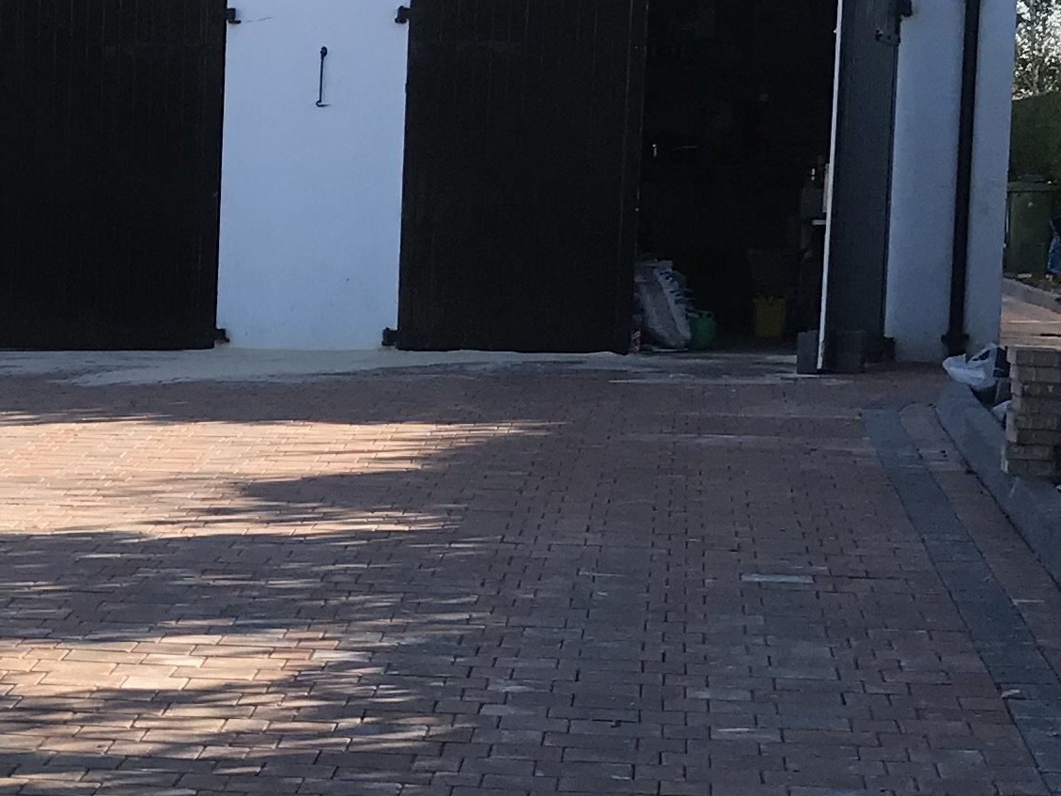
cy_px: 588
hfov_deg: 18.5
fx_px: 3065
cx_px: -259
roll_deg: -0.6
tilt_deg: -5.2
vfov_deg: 14.7
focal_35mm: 100
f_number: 1.8
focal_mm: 3.99
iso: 20
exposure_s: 1/997
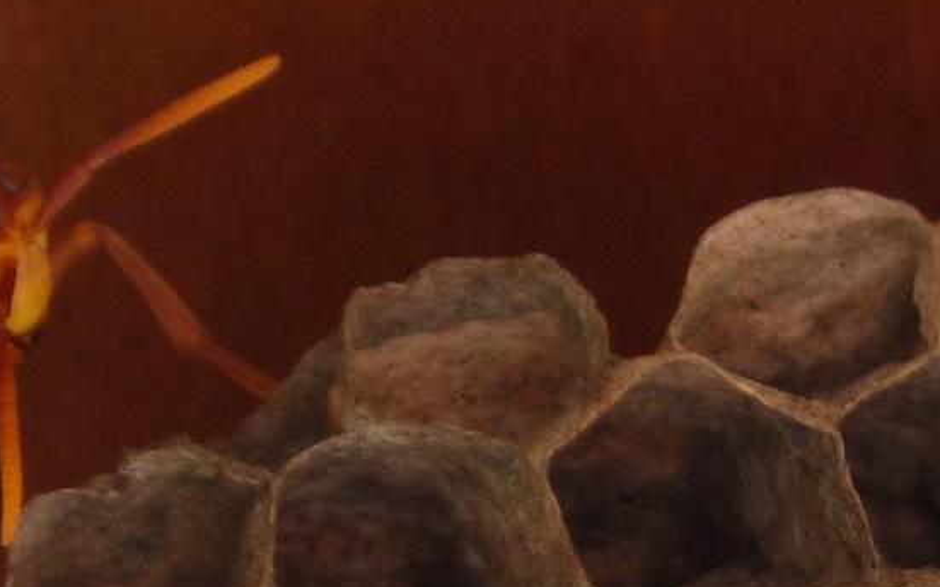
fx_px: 61874
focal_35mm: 2416
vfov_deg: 0.5
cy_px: 1043
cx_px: 856
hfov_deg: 0.9
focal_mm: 98.2
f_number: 4.8
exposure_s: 1/100
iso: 100
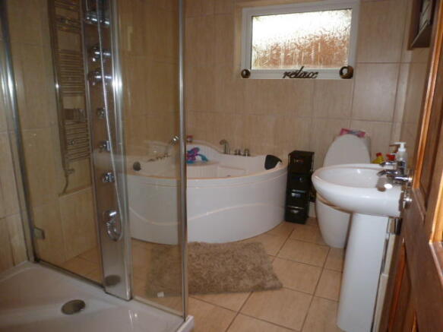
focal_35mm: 24
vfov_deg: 56.8
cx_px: 222
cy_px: 166
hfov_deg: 71.6
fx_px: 307
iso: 250
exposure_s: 1/60
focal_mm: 4.3
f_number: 3.3
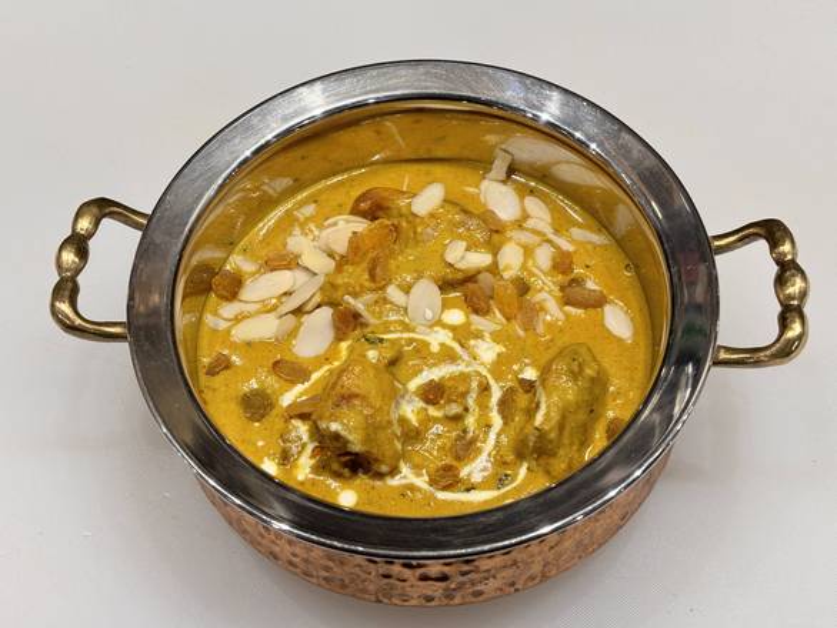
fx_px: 1258
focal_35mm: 52
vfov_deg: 28.1
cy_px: 314
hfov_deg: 36.8
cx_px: 418
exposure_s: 1/60
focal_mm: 5.96
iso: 64
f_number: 1.6
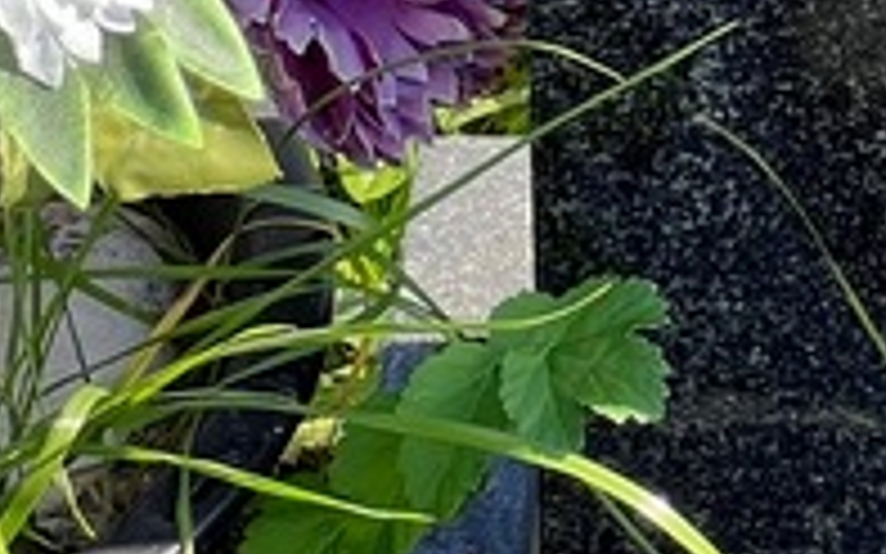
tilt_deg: -31.0
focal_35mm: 331
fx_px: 7990
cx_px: 1615
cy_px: -743
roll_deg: -0.4
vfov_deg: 3.9
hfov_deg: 6.2
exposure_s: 1/121
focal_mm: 9
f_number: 2.8
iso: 40
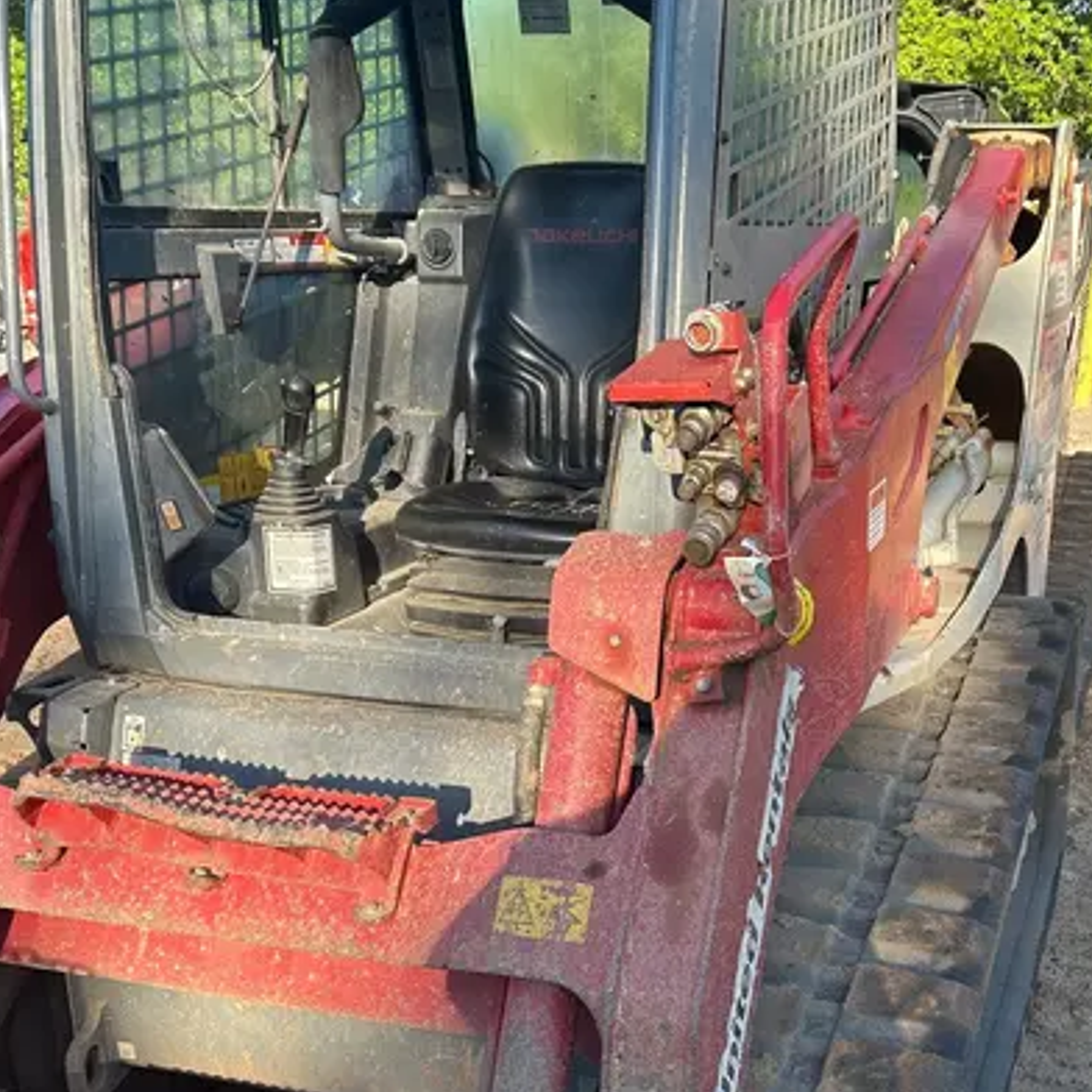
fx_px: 1535
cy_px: 793
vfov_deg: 38.4
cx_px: 741
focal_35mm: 43
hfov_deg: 38.7
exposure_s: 1/743
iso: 50
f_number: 1.5
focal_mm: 5.7
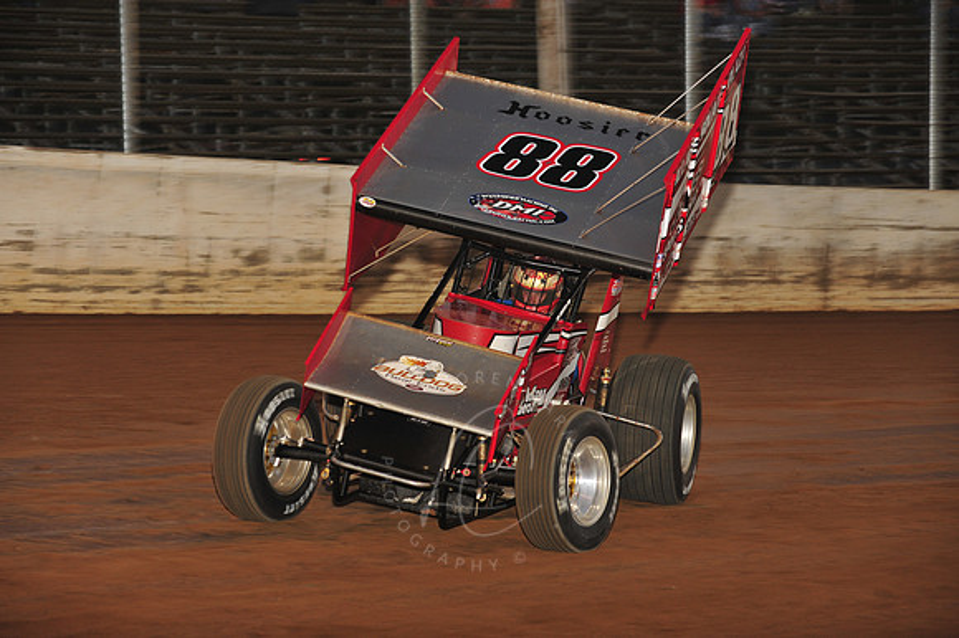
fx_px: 3594
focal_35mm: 135
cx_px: 480
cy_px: 319
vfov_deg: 10.1
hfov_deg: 15.2
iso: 640
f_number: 6.3
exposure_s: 1/320
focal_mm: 135
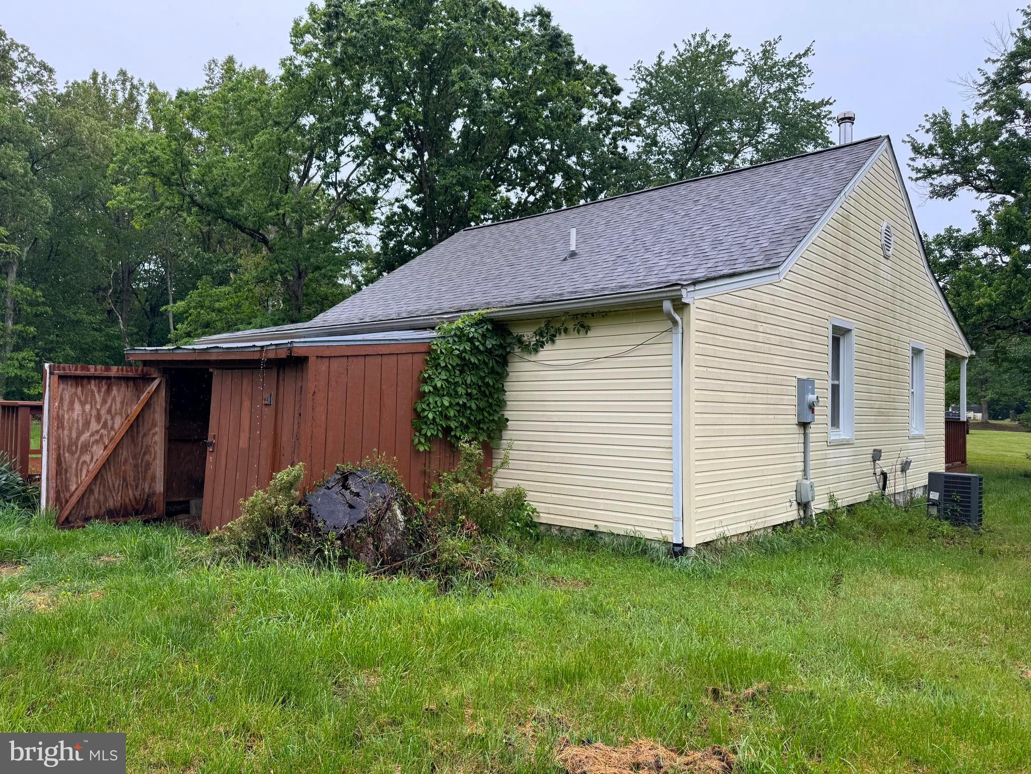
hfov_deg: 71.6
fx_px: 715
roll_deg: -0.4
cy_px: 387
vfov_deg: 56.8
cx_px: 516
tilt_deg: +2.5
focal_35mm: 24
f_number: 1.78
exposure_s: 1/481
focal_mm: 6.76
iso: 80
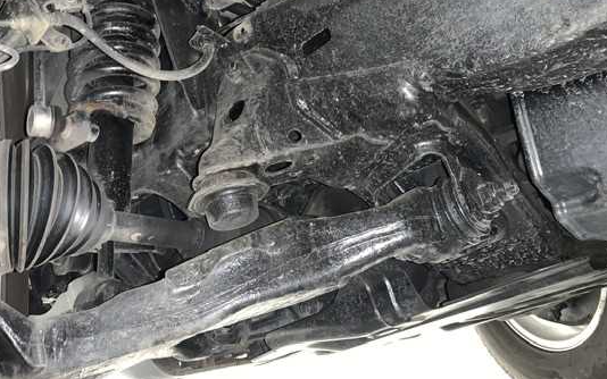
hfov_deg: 58.1
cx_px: 305
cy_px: 112
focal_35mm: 33
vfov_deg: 37.7
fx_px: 546
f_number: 1.8
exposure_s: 1/13
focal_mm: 4.25
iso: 125
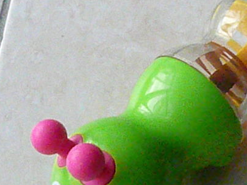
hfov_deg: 24.1
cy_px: 91
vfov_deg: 18.7
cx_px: 218
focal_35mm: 79
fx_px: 564
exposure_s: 1/160
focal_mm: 5.2
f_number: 9
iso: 3200
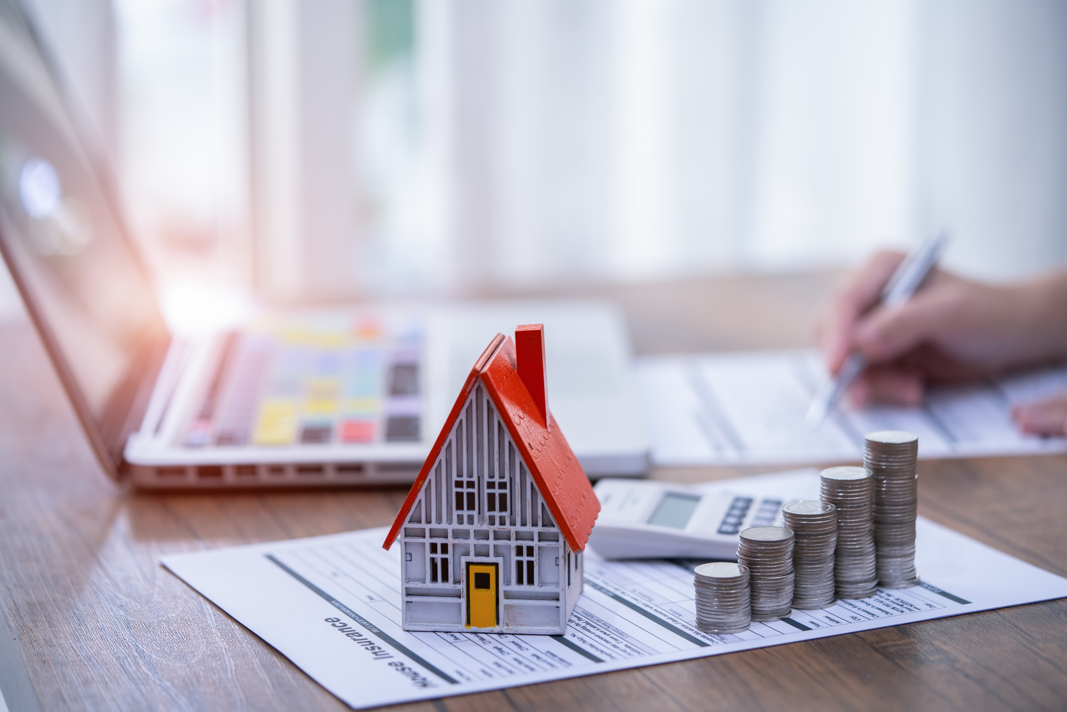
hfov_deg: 22.6
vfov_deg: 15.2
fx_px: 2667
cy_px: 356
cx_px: 534
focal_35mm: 90
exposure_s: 1/60
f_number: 2.8
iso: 320
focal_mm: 90
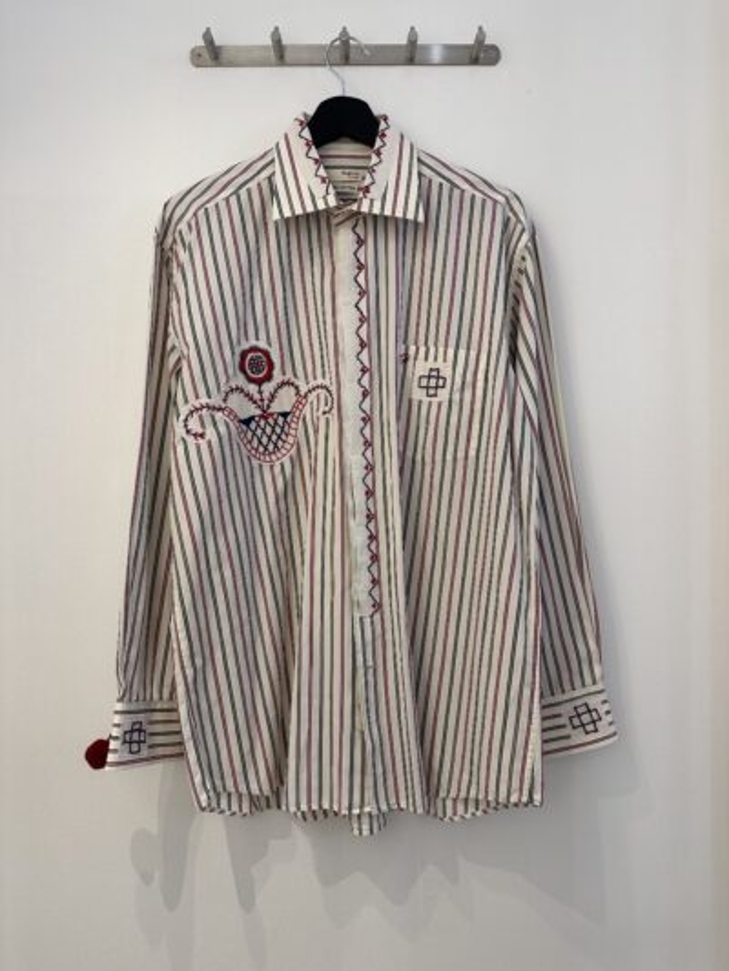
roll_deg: +0.1
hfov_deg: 56.8
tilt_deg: +0.8
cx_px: 364
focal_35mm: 24
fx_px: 674
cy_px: 486
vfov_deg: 71.6
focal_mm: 6.86
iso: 125
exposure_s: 1/50
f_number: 1.78
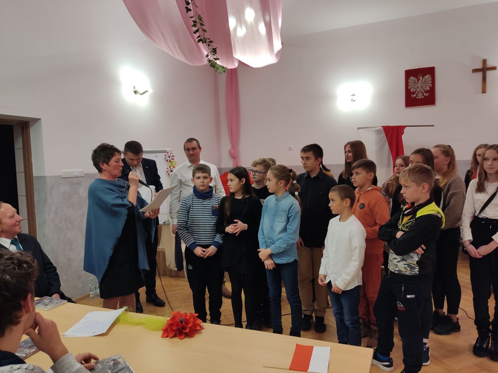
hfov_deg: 69.4
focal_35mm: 25
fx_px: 360
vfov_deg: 54.9
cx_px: 249
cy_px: 186
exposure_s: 1/50
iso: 124
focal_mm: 4.71
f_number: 1.79
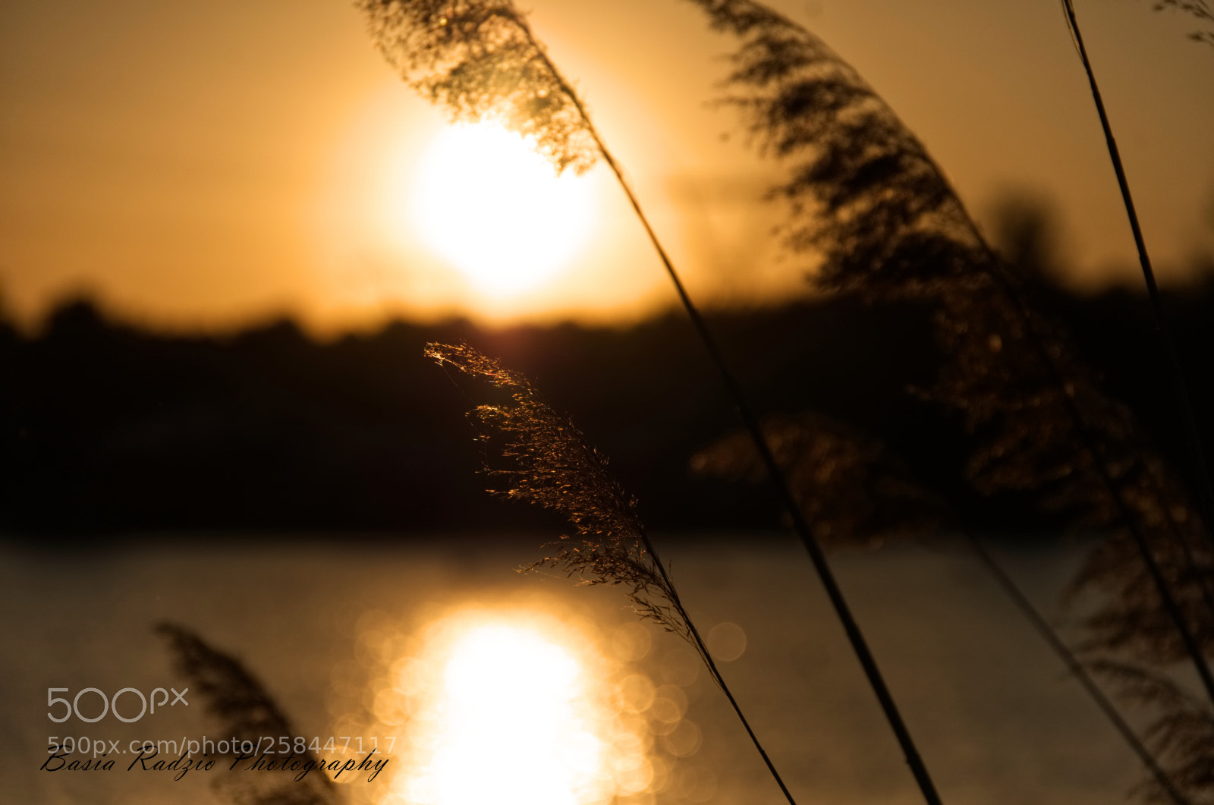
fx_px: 5050
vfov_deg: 9.1
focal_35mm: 150
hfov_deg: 13.7
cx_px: 607
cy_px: 402
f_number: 5.6
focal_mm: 100
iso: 250
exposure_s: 1/6000
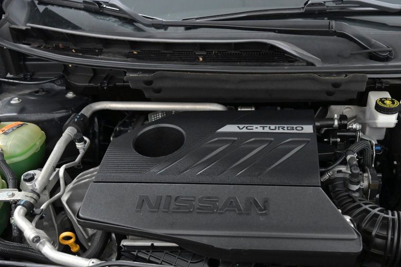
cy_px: 177
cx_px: 262
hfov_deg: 50.0
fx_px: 423
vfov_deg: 34.7
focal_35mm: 38
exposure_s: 1/200
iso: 2500
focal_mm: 28
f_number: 4.5
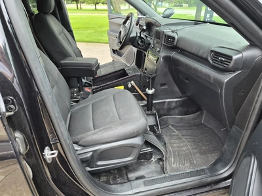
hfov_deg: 73.9
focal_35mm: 23
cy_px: 98
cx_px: 131
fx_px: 174
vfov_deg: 58.9
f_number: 1.8
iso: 400
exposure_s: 1/120
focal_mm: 5.4
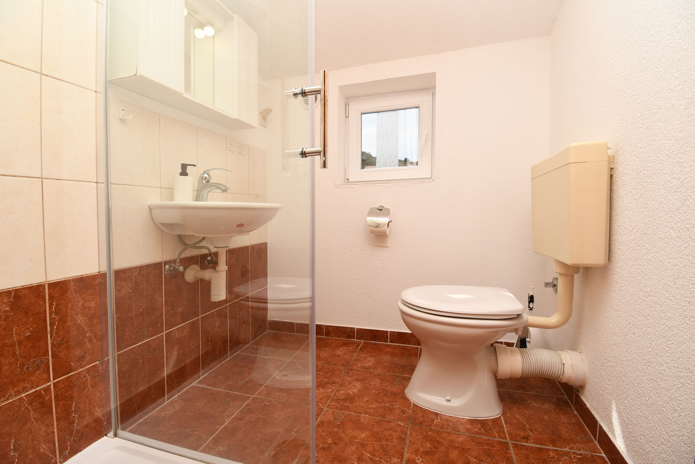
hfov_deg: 100.4
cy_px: 232
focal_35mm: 15
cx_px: 348
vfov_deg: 77.3
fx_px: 290
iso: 100
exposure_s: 1/250
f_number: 8
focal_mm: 10
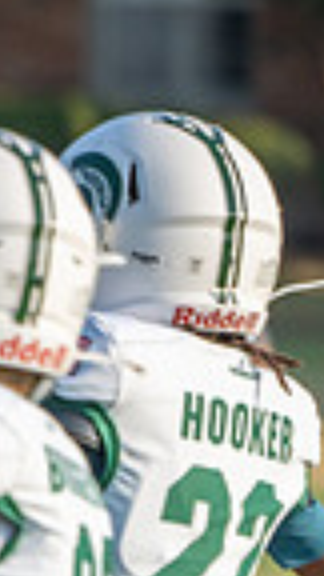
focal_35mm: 1548
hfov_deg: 0.8
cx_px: -903
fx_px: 23643
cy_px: 725
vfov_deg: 1.4
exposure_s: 1/800
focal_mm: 291
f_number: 5.6
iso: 250
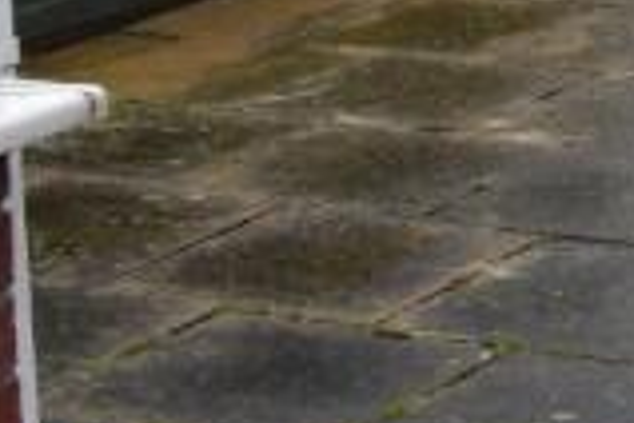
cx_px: 1551
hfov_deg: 10.2
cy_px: -453
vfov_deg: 7.5
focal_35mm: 174
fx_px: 3064
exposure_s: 1/250
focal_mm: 18
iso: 200
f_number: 8
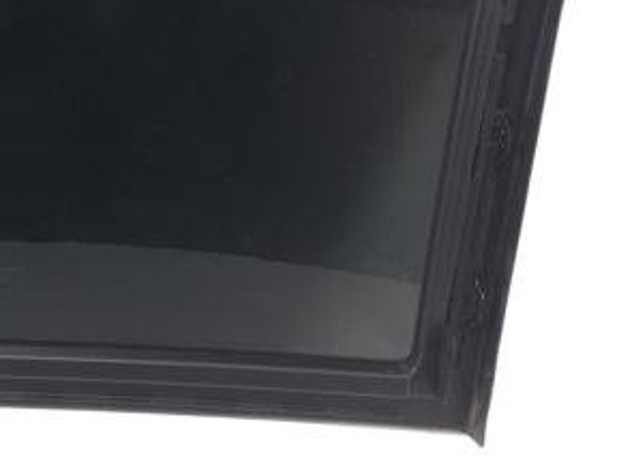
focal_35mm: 63
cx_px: 13
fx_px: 1150
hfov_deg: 28.9
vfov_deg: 23.1
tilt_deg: -28.5
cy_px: 131
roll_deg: -3.3
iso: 32
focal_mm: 4.15
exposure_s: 1/100
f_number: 2.2
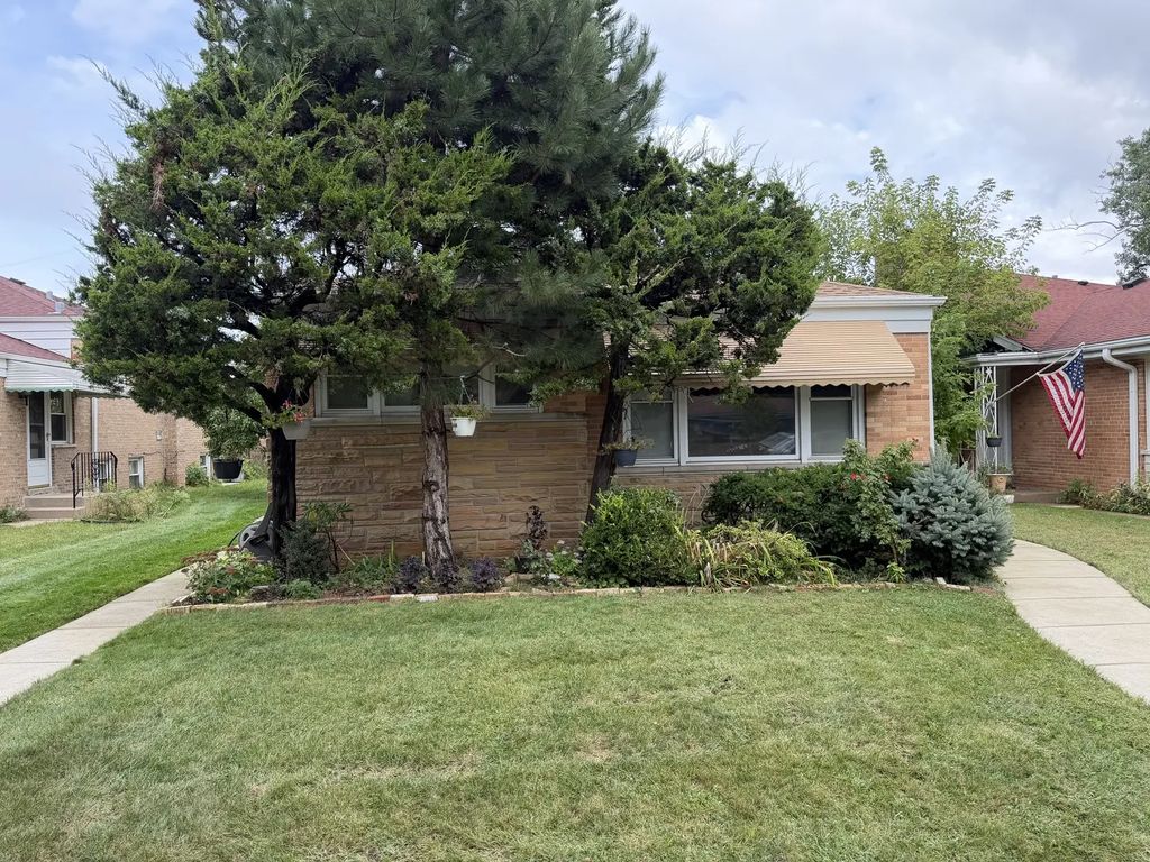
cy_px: 431
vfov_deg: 56.8
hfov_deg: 71.6
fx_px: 797
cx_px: 575
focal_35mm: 24
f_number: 1.78
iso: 100
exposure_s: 1/1046
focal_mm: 6.76
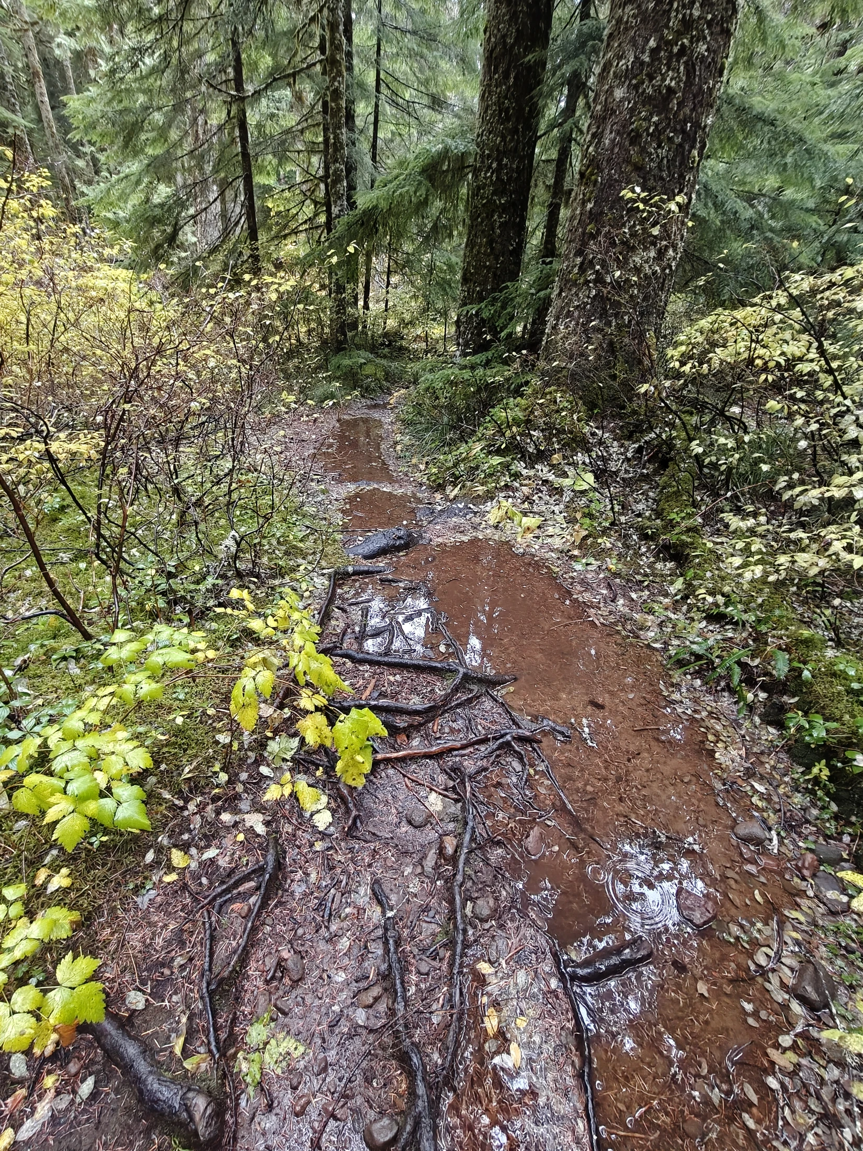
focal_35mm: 15
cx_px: 432
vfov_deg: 98.2
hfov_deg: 81.7
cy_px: 576
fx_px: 499
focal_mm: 2.3
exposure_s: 1/141
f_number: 2
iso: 5000
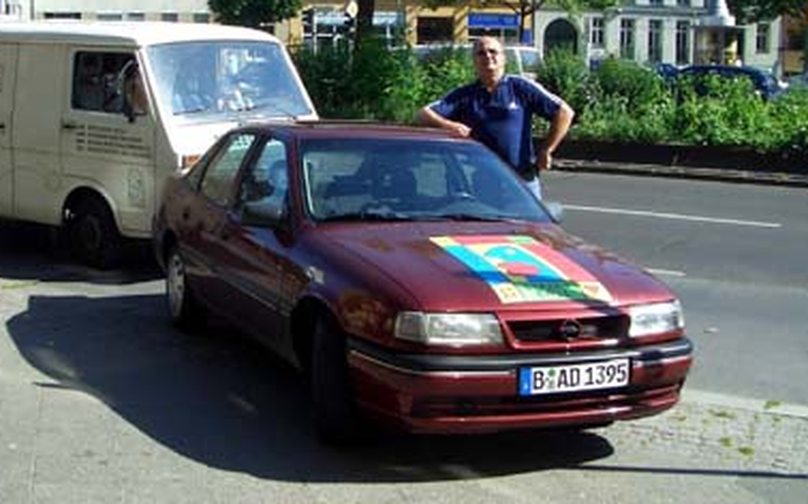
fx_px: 1189
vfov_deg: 23.9
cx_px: 316
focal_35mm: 54
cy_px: 193
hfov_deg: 37.4
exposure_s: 1/320
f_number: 4.3
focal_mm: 5.8
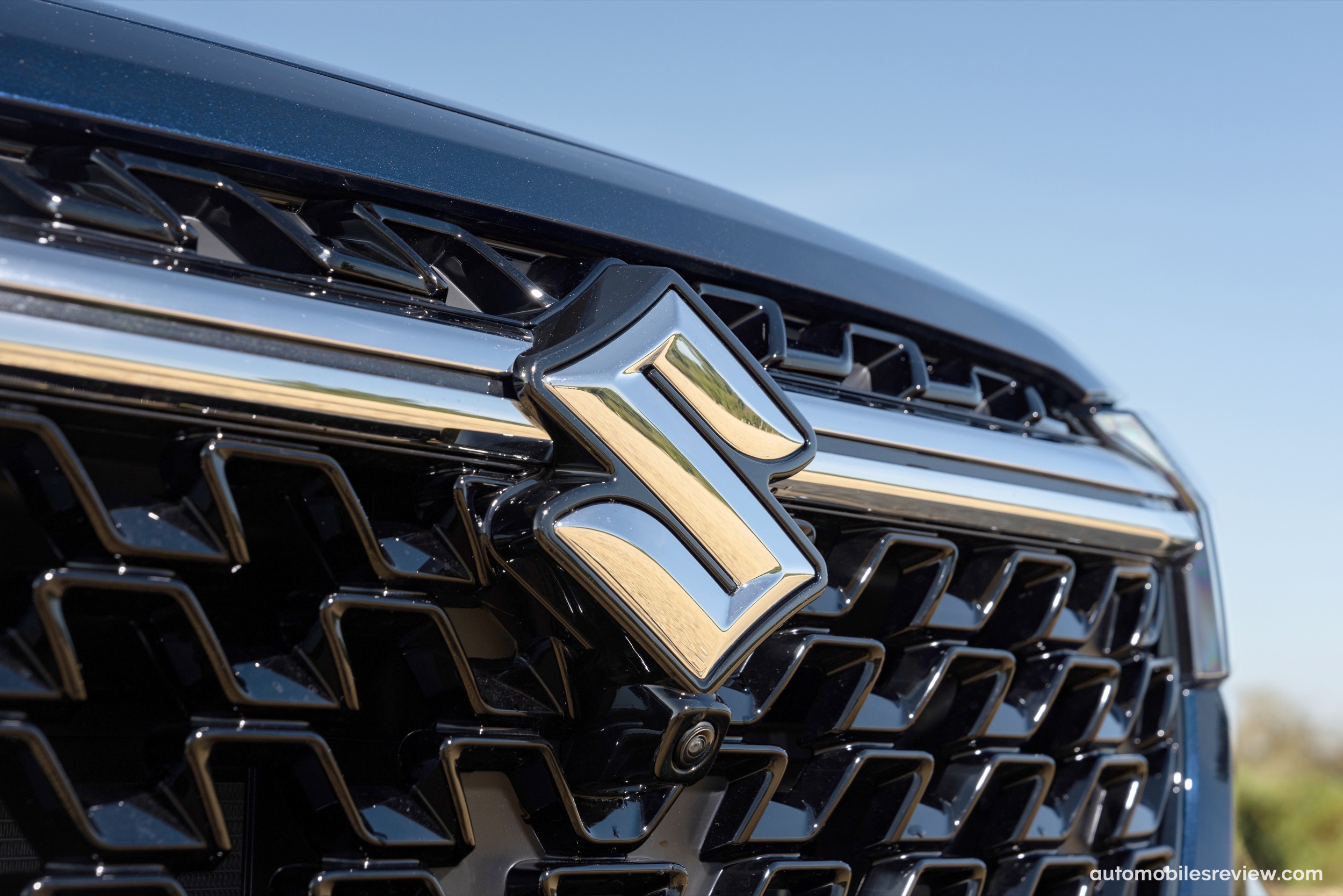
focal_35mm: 64
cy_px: 448
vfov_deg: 21.2
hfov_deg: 31.4
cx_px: 672
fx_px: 2388
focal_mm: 64
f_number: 8
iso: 250
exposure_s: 1/80
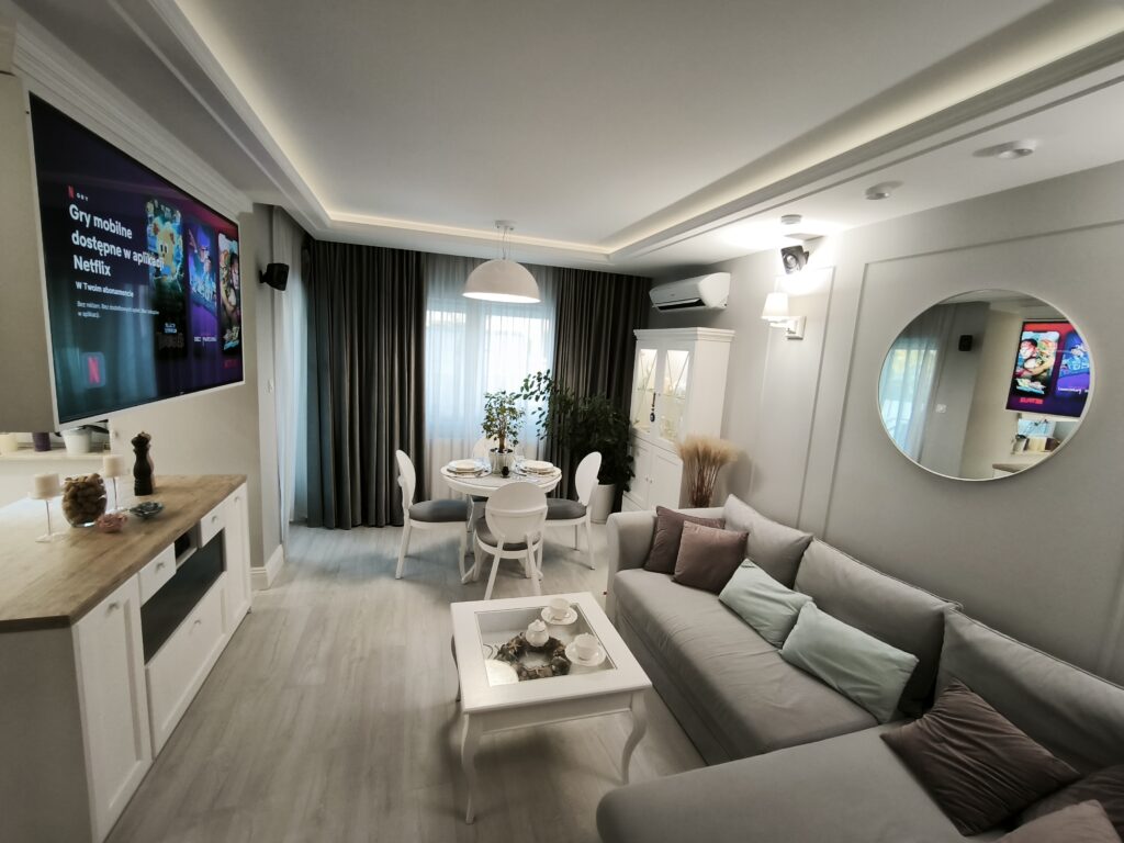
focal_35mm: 15
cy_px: 422
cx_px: 562
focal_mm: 1.91
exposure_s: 1/33
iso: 320
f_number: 2.2
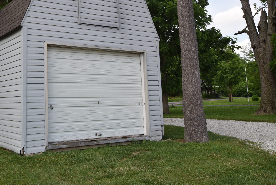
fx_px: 338
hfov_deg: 43.7
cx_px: 87
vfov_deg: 30.2
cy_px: 55
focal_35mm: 44
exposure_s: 1/250
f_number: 8
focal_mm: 20
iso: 250
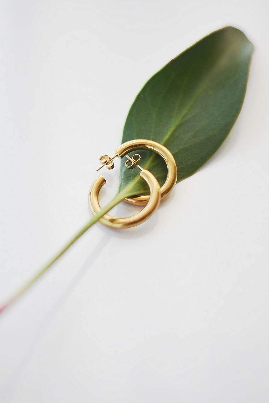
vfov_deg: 27.0
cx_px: 134
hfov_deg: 18.2
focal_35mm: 75
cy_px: 202
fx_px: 841
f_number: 1.8
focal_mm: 50
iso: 560
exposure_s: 1/8000
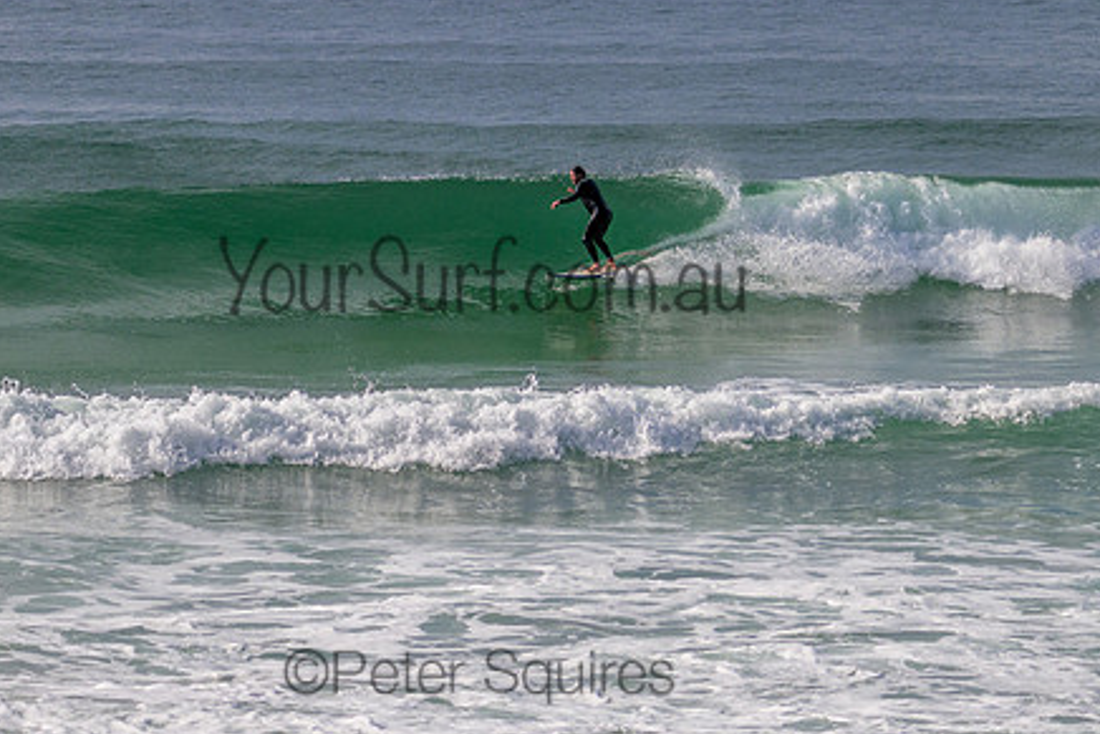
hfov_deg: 5.6
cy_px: 429
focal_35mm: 366
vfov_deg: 3.8
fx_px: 11186
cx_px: 544
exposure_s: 1/2000
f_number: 9
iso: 500
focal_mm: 200
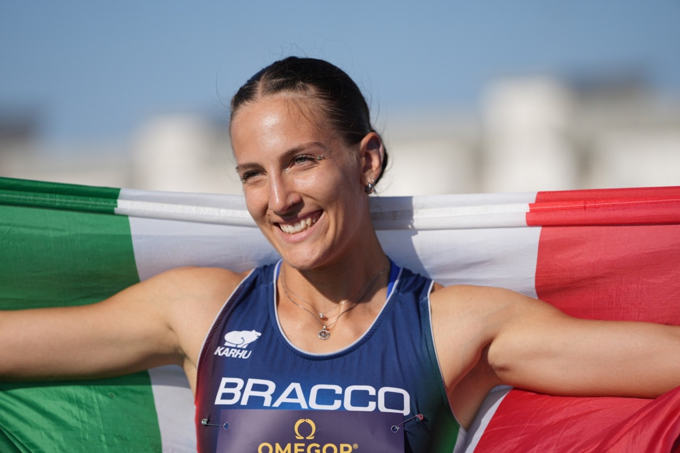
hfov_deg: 10.3
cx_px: 340
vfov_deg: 6.9
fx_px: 3777
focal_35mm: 200
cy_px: 226
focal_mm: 200
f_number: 2.8
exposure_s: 1/3200
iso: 100
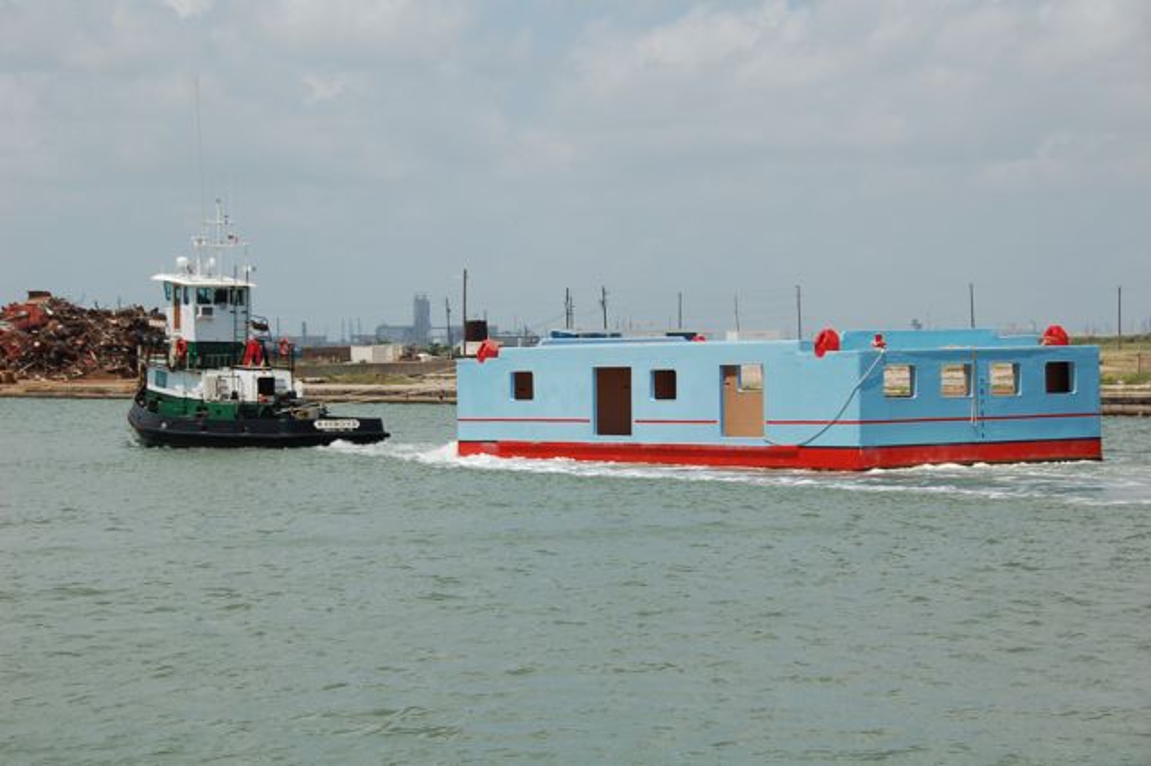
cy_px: 383
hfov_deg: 22.6
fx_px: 2876
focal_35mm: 90
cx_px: 576
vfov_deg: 15.2
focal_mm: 60
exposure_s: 1/800
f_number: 7.1
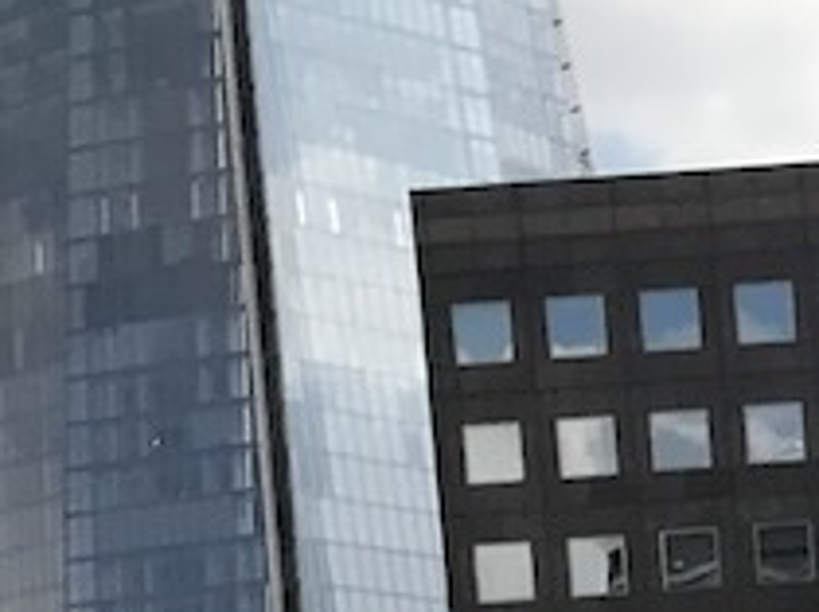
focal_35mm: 171
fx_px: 4041
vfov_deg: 7.6
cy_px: 1855
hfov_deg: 10.2
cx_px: 1927
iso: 20
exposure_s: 1/3096
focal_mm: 3.99
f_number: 1.8
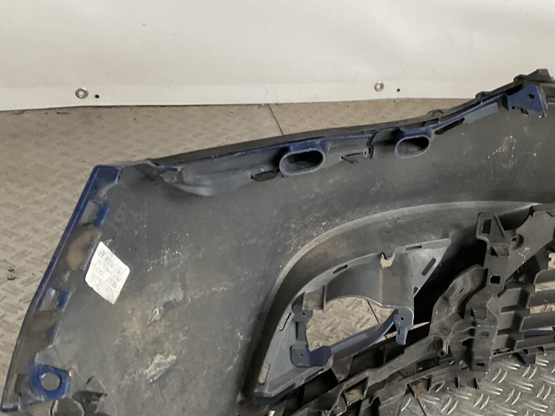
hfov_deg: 34.7
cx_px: 423
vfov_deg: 26.9
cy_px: 276
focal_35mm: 54
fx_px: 866
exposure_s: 1/60
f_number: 1.8
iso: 125
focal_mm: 3
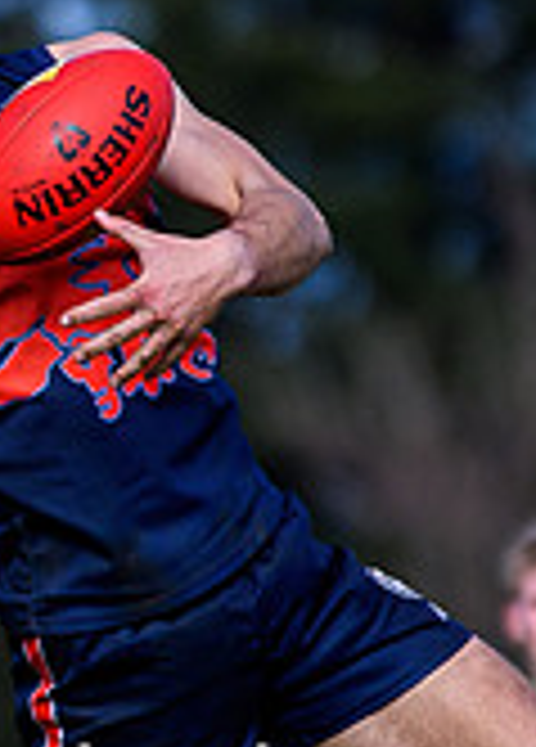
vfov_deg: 1.1
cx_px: -273
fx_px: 37483
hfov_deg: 0.8
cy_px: 455
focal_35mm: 1763
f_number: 2.8
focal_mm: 200
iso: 125
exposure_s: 1/2500
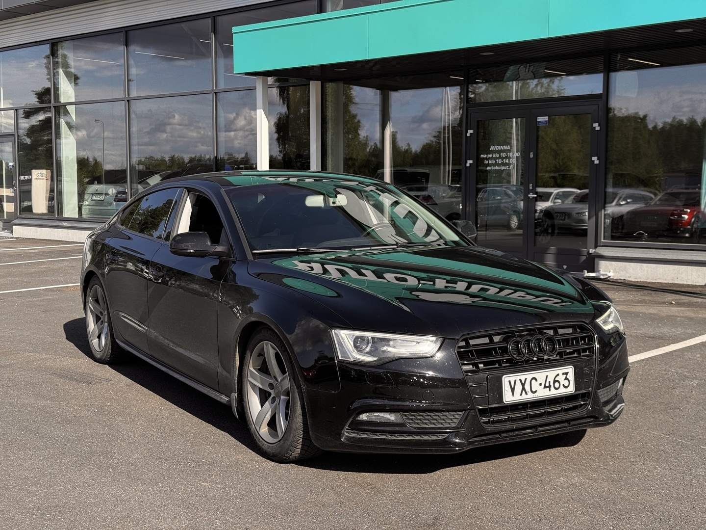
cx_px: 353
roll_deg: -0.2
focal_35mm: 48
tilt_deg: -4.5
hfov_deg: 39.7
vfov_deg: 30.3
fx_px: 979
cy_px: 265
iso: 64
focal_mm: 6.76
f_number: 1.78
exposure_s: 1/1637
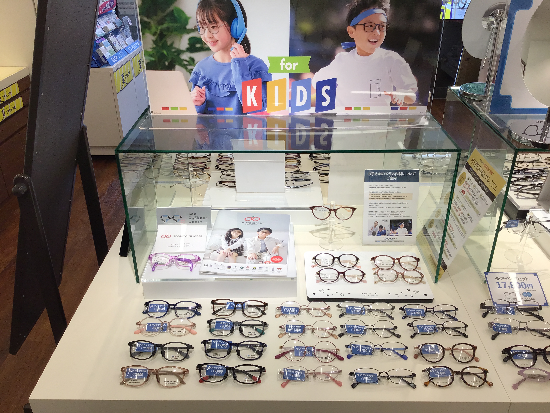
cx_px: 275
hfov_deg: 58.4
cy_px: 206
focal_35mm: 31
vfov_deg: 45.4
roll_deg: -0.3
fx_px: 493
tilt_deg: -29.0
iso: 25
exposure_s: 1/120
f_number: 2.4
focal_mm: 3.3
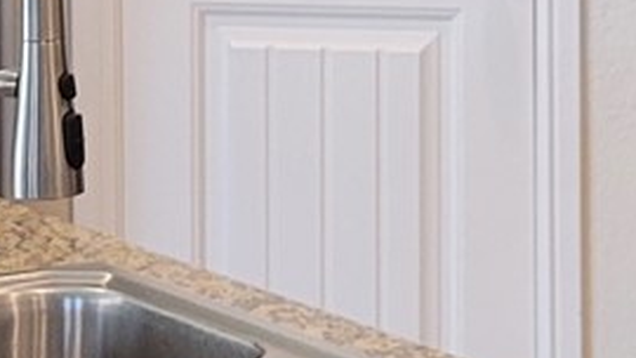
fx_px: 3627
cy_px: -407
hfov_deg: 9.9
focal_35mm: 215
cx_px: 683
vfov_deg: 5.5
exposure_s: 1/120
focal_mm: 5.4
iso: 250
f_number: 1.8
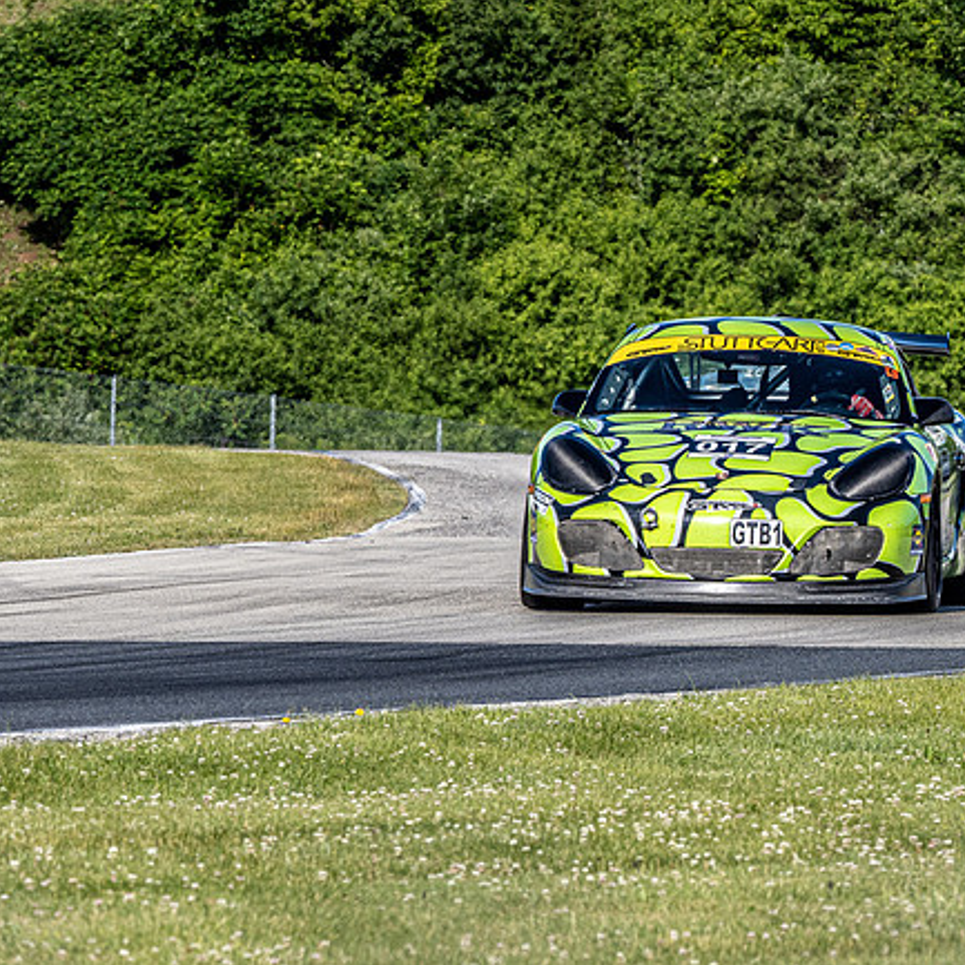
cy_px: 482
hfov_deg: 2.5
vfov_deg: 2.5
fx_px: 22456
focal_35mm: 712
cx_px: 644
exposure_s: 1/400
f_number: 14
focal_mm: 300
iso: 400
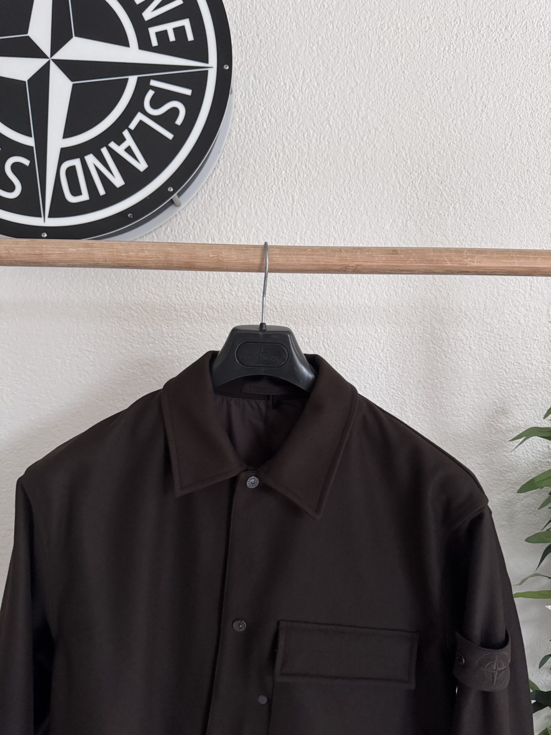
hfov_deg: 56.8
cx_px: 276
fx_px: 509
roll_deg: -1.0
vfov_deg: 71.6
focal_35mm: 24
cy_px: 368
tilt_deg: -2.3
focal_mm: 6.76
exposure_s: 1/60
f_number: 1.78
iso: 800
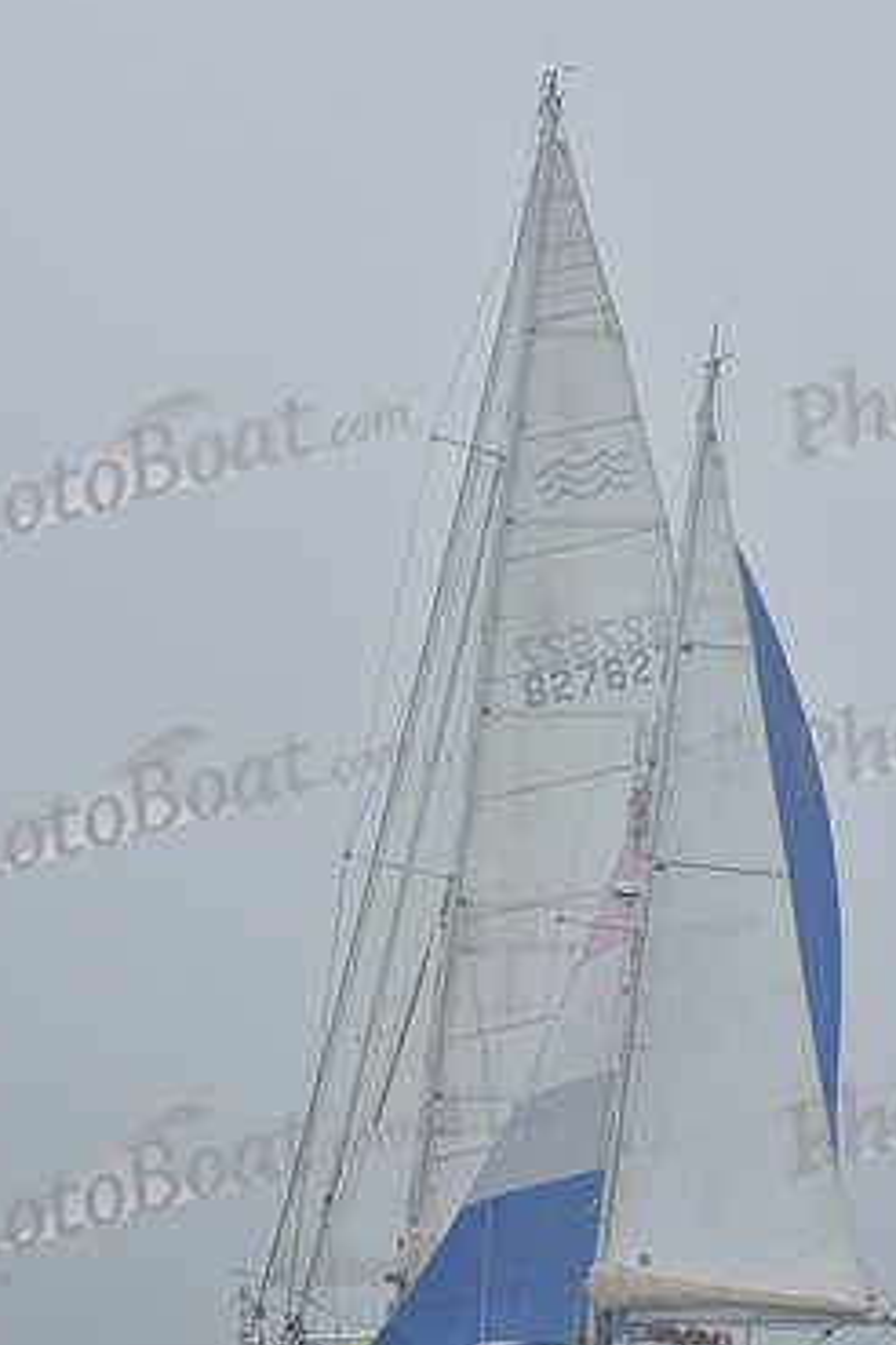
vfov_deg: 18.5
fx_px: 4106
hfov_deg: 12.4
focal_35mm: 110
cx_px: 599
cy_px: 944
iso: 250
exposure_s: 1/800
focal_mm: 70
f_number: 10
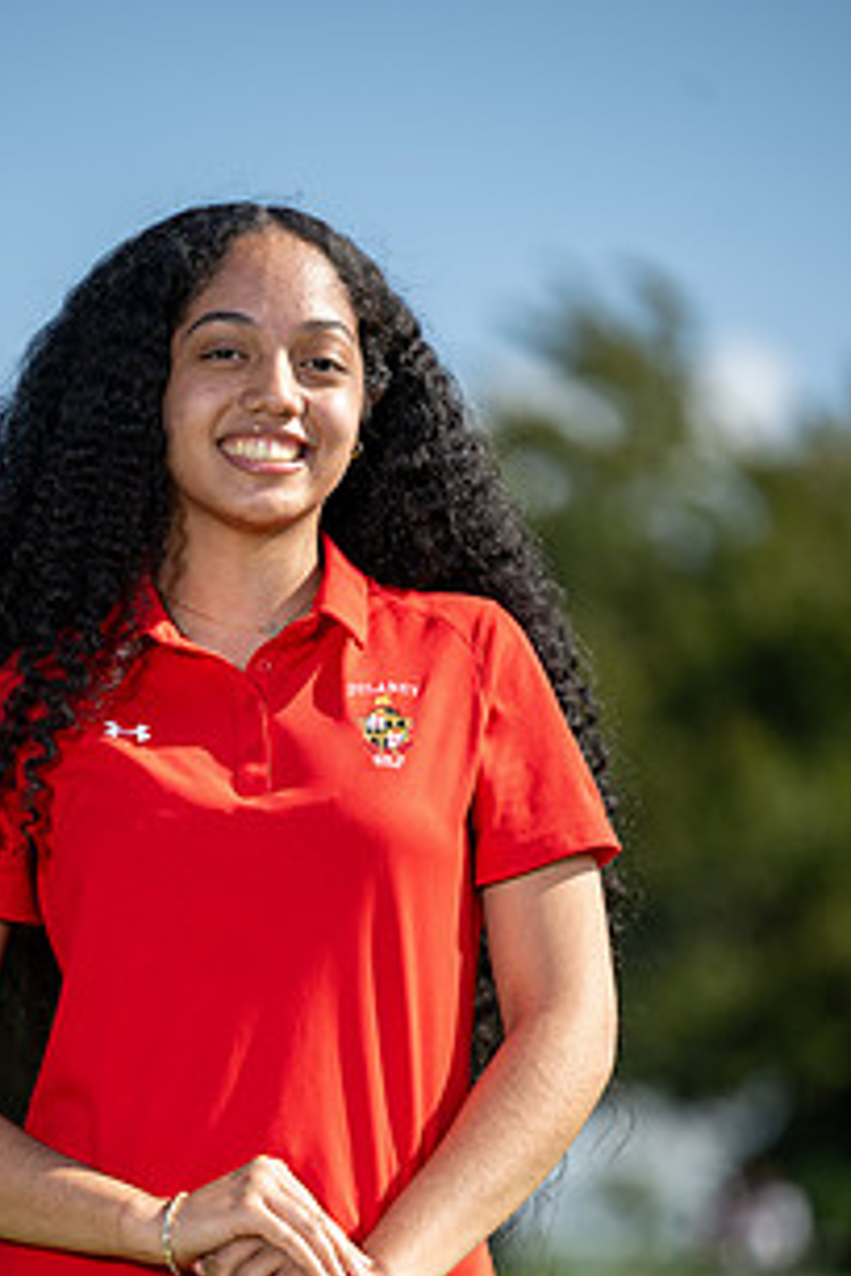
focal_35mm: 228
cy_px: 934
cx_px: 250
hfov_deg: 6.0
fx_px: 8084
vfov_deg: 9.0
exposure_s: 1/800
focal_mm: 155
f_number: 2.8
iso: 80
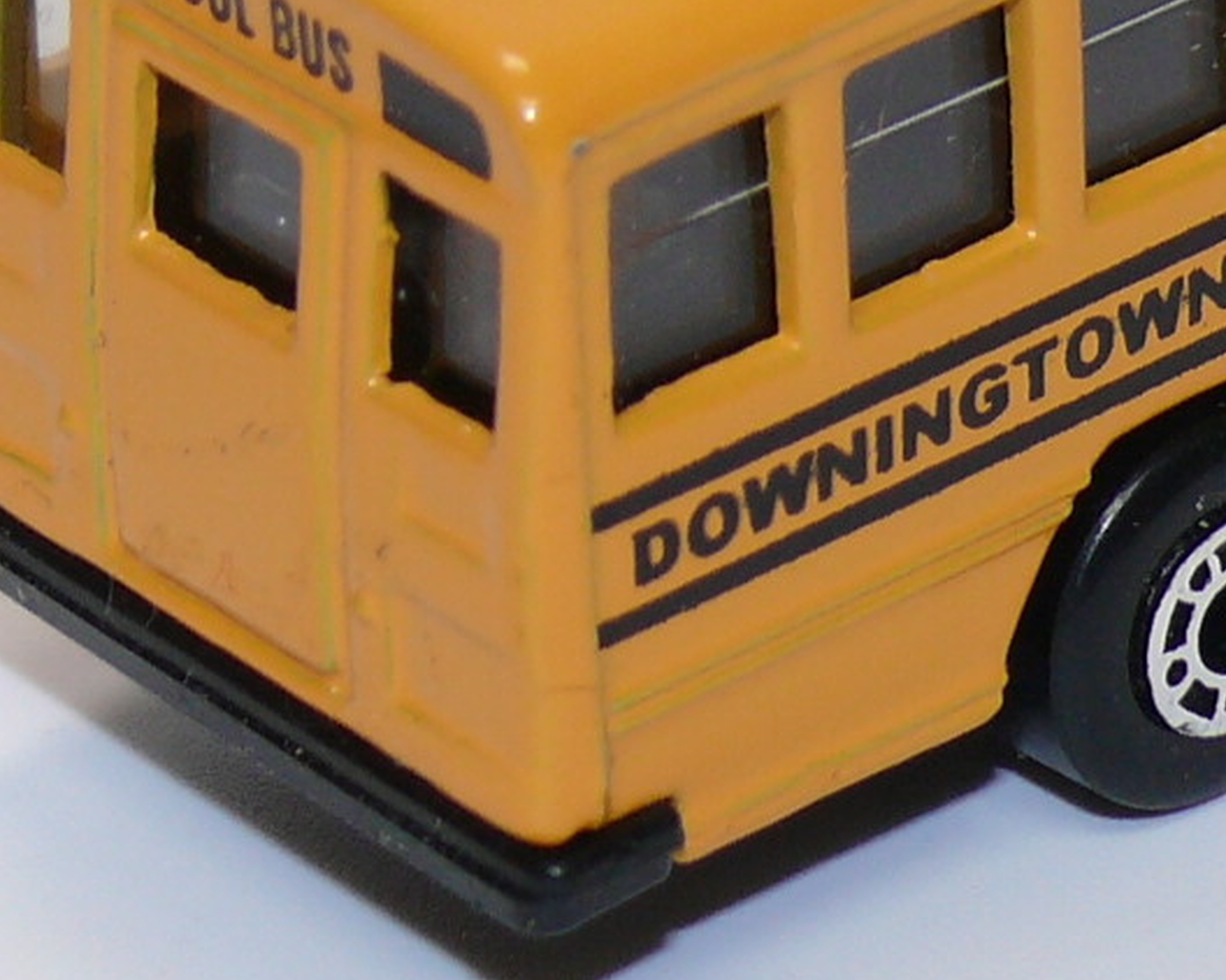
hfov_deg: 6.6
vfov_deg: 5.3
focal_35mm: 290
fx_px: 10519
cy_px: -197
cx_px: 1337
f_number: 4
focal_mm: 13.2
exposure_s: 1/30
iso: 100
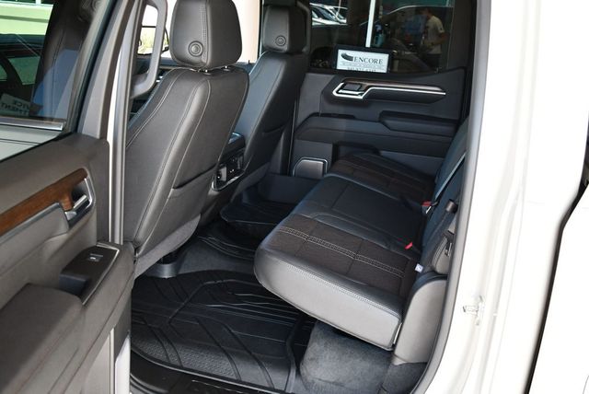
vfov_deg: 36.9
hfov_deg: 53.1
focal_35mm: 36
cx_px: 294
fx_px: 590
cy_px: 197
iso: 800
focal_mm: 18
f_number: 3.5
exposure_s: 1/250
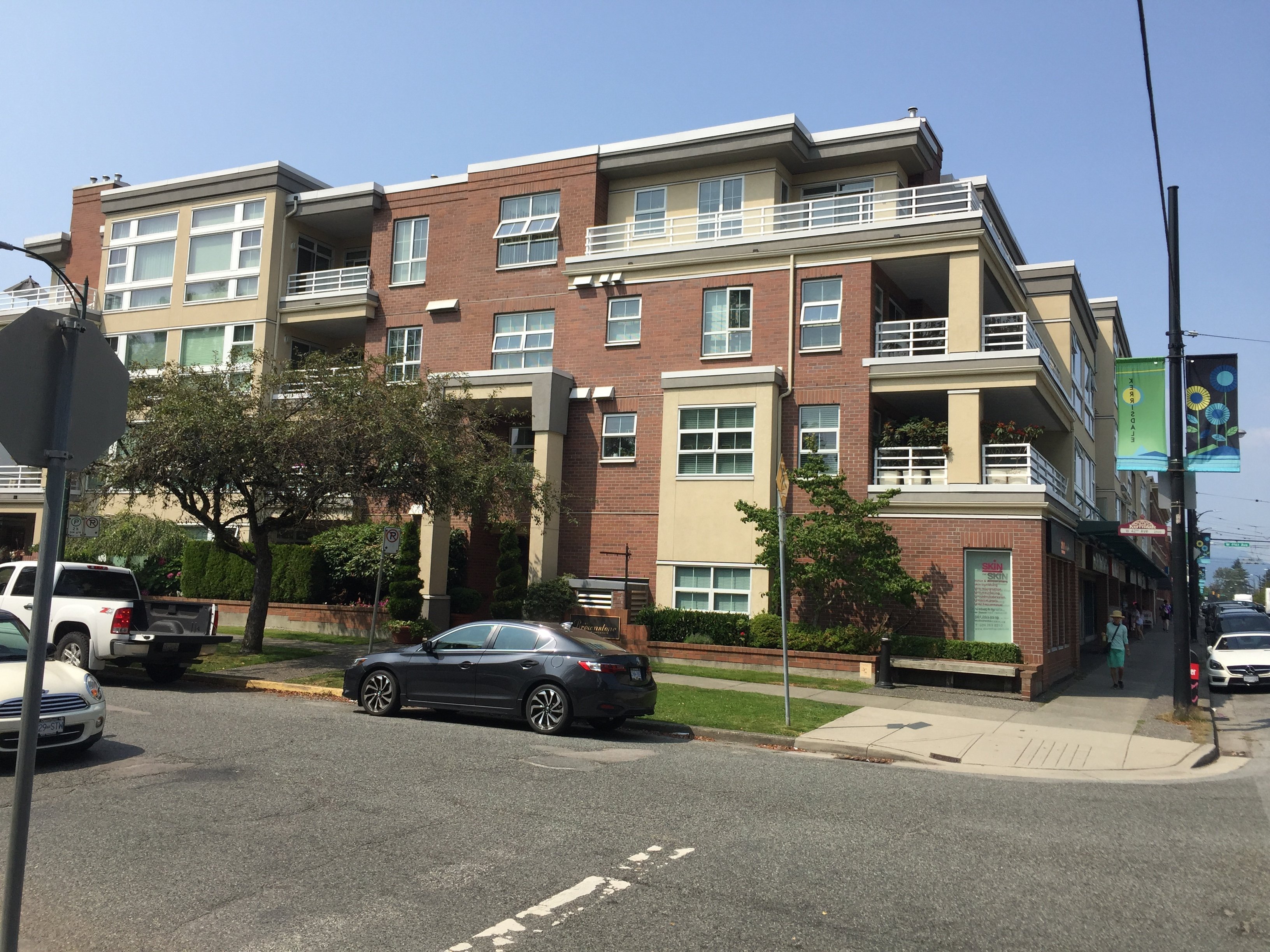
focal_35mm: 29
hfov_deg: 61.7
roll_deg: -3.6
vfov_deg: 48.2
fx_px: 1064
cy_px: 476
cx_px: 635
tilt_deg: +7.0
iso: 32
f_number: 2.2
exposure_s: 1/2083
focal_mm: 4.15
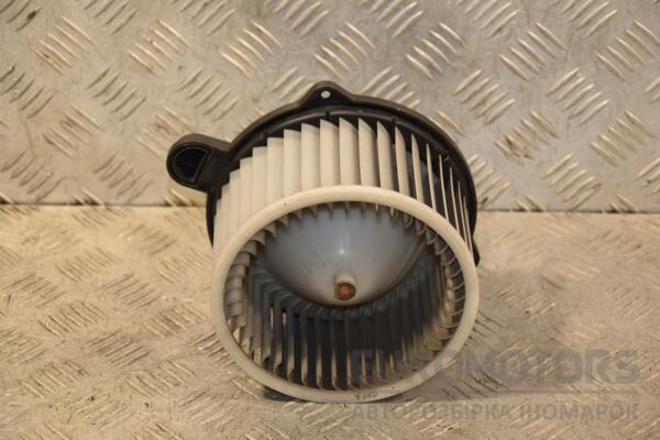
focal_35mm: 99
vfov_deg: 13.8
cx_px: 330
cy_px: 220
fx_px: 1815
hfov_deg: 20.6
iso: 800
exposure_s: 1/125
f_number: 5.3
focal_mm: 66
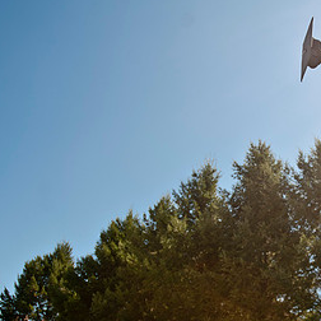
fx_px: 493
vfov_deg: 35.3
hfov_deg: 33.9
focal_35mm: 47
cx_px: 296
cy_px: 241
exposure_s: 1/800
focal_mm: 24
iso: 100
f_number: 4
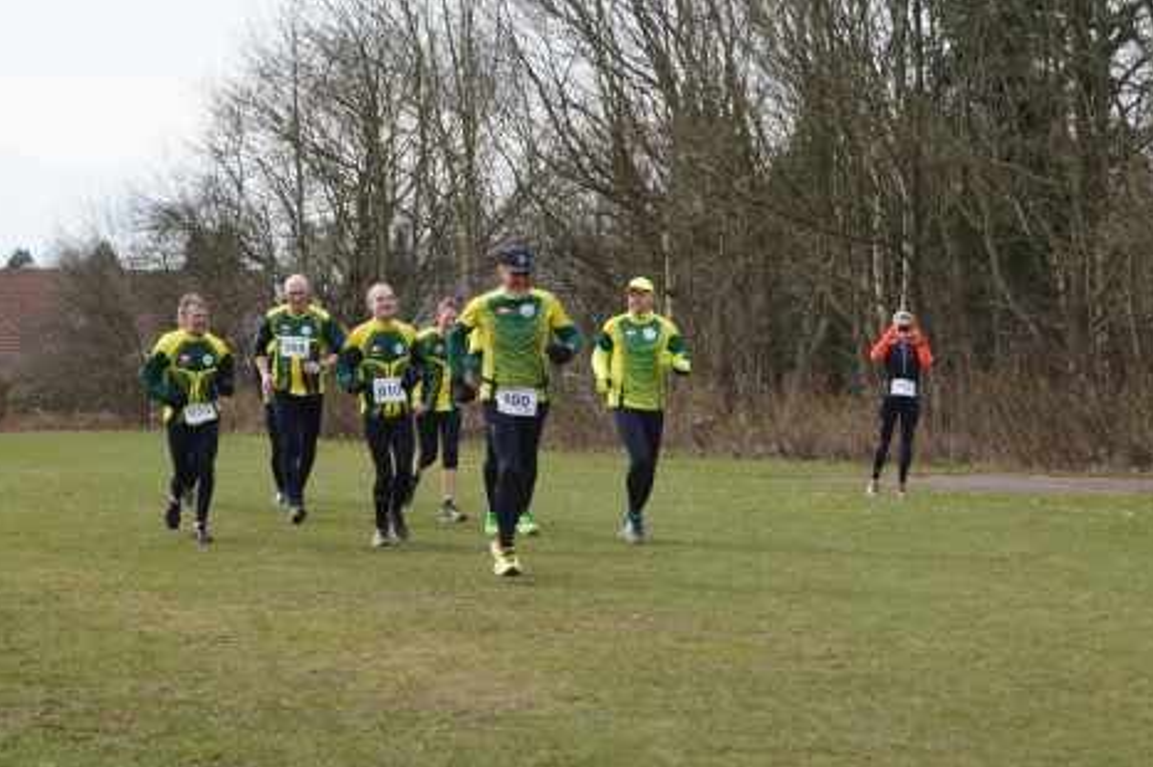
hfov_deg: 23.0
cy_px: 409
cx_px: 559
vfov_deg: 15.4
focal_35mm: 89
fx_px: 2834
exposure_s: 1/125
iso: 100
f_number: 7.1
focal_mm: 55
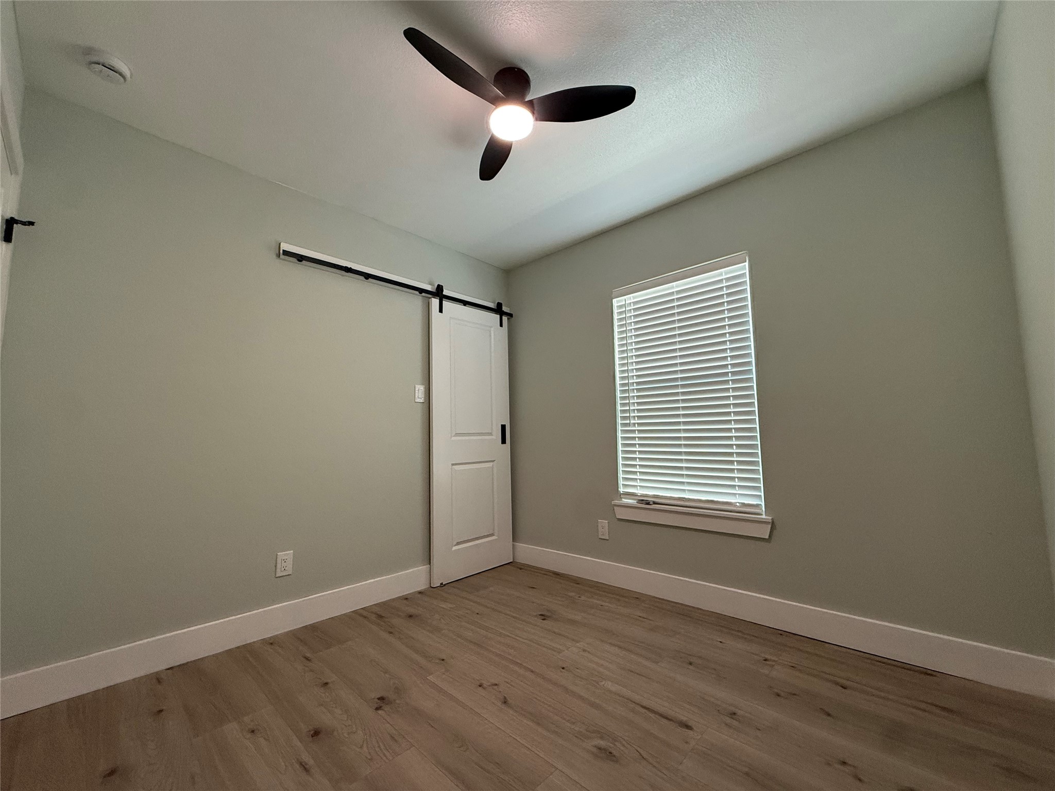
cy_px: 396
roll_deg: +1.2
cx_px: 528
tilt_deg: +5.5
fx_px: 427
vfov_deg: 85.7
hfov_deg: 102.1
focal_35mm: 14
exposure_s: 1/60
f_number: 2.2
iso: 320
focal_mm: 2.22
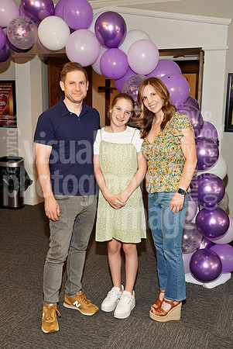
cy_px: 174
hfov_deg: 32.0
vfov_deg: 46.4
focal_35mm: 42
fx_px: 407
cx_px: 116
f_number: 7.1
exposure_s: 1/125
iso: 3200
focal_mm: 28
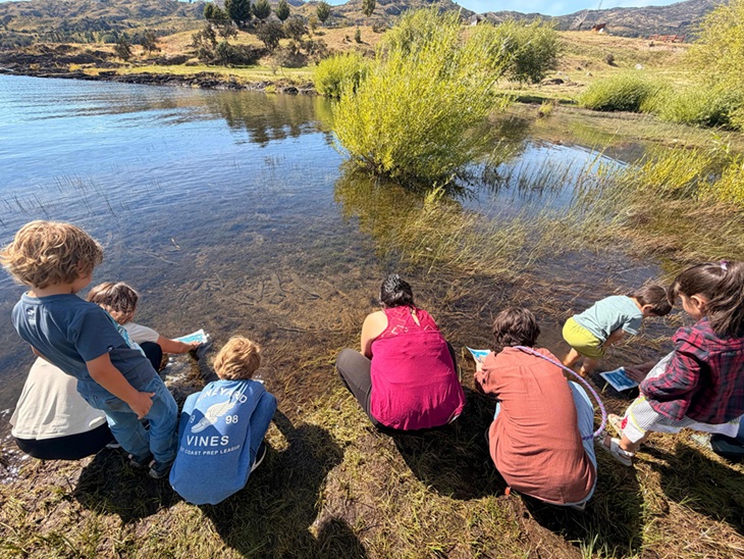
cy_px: 280
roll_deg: -1.5
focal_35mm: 14
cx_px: 372
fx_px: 301
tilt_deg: -34.3
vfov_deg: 85.7
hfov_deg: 102.0
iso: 40
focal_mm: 2.22
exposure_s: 1/506
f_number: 2.2
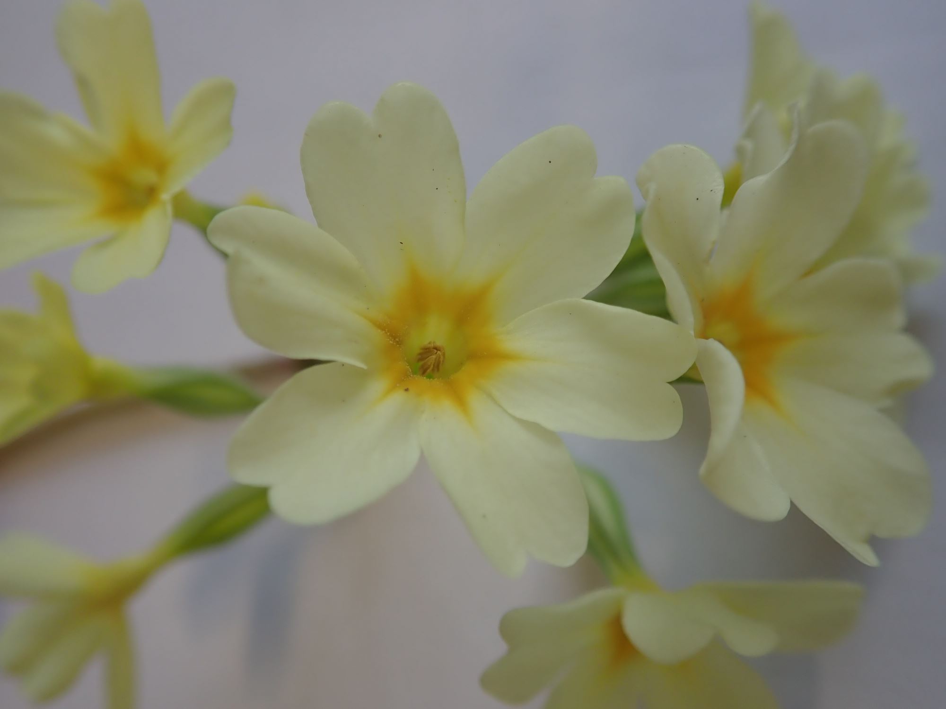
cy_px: 354
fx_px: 820
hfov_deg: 60.0
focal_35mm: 30
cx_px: 473
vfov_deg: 46.8
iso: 100
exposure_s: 1/125
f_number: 2.3
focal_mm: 5.5
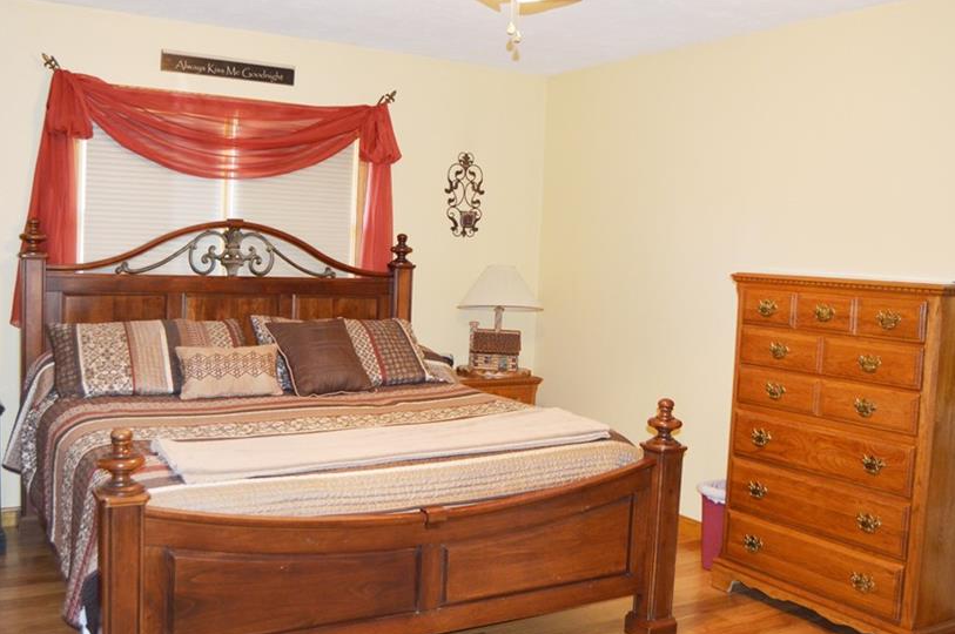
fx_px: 901
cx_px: 431
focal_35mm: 34
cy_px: 323
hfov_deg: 55.8
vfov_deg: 38.8
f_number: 3.5
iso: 800
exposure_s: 1/40
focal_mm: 18
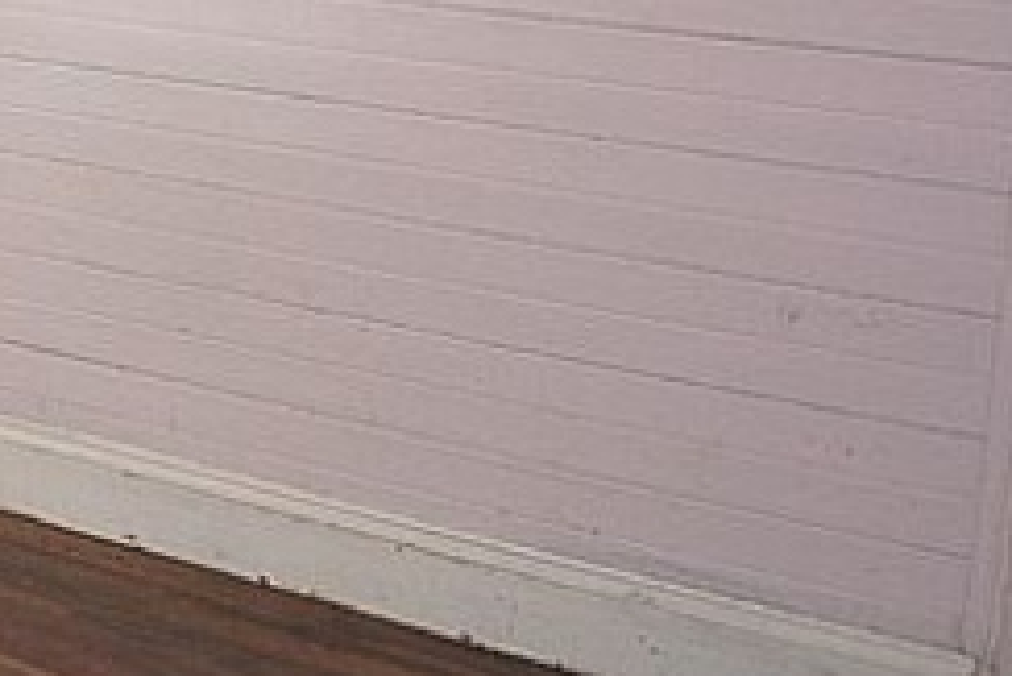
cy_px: -185
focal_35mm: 63
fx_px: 1772
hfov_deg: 20.3
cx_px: -900
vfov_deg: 20.0
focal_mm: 10
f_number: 4
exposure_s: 1/60
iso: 220
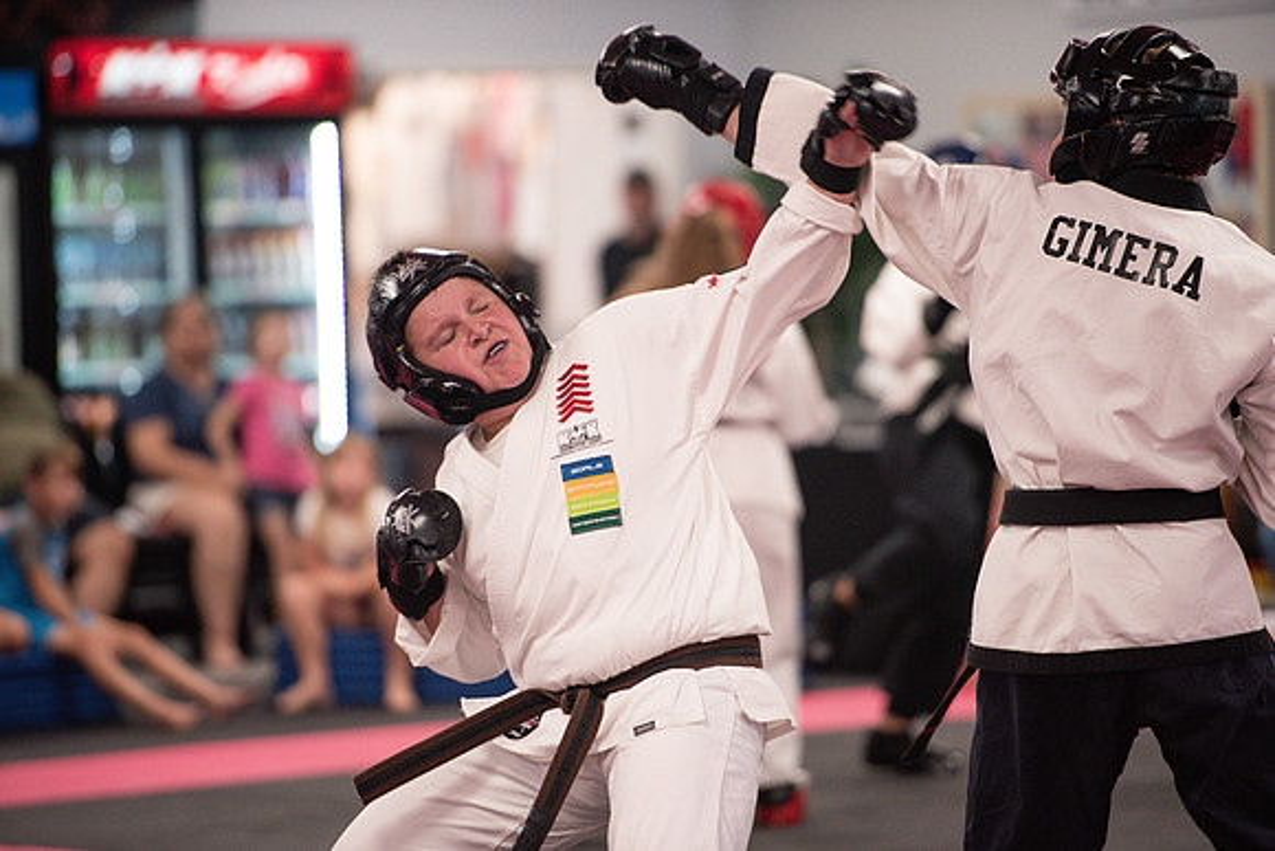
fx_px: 7085
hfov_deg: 10.3
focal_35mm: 200
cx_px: 638
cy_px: 426
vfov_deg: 6.9
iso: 1600
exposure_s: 1/400
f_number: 2.8
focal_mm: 200
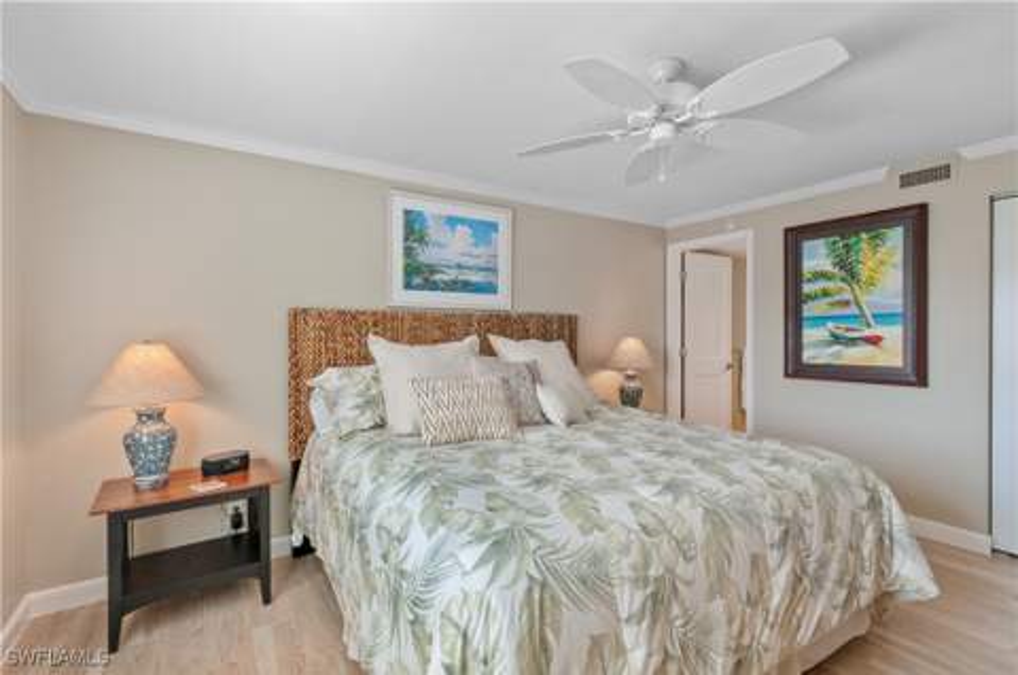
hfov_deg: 100.5
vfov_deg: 77.1
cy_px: 338
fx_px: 423
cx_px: 509
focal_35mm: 15
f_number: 8
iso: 200
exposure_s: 1/8
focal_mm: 10
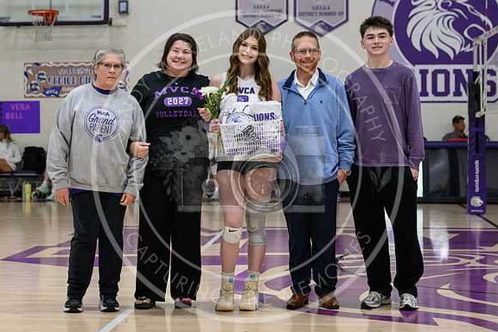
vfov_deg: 18.2
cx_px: 202
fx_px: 1037
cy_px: 136
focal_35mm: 75
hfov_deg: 26.9
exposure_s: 1/640
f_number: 3.5
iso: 5600
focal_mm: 63
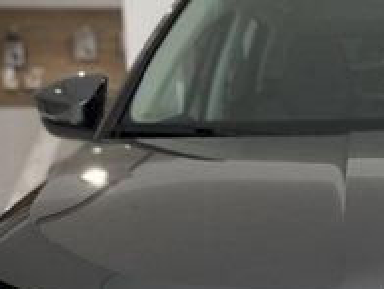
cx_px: 457
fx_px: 1188
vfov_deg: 13.5
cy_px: 340
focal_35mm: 107
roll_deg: +0.4
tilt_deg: -11.4
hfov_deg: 17.5
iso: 40
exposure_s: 1/107
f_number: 1.6
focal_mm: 4.2
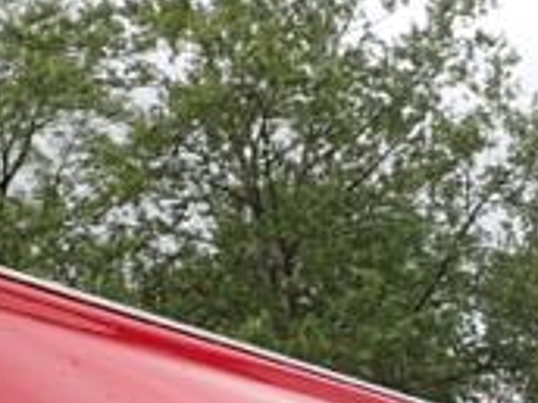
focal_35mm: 145
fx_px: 2254
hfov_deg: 12.9
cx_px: 794
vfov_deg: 9.6
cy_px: 806
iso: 100
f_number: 2.8
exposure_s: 1/800
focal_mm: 4.5
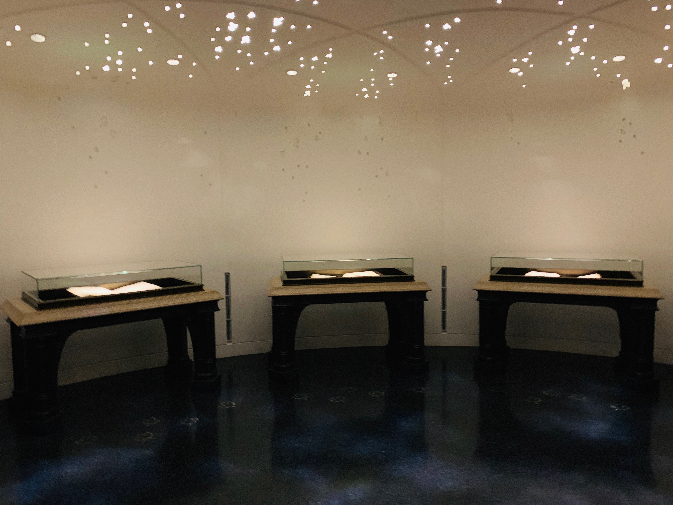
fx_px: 505
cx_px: 336
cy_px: 252
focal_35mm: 26
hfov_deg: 67.3
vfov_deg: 53.1
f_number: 1.8
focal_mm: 4.25
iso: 800
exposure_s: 1/22
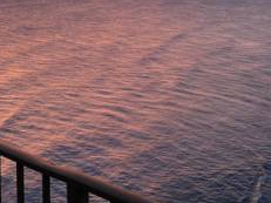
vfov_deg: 19.7
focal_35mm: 72
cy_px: -12
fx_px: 563
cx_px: 84
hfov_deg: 26.8
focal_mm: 4.25
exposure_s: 1/81
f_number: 1.8
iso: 125
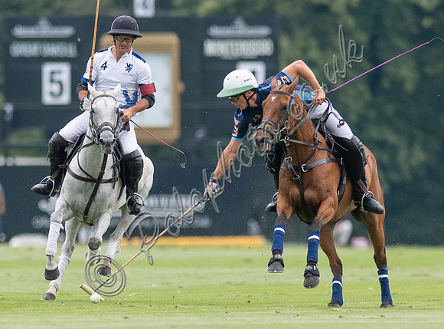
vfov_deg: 1.4
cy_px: 221
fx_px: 13227
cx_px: 279
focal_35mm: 1036
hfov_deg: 1.9
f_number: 2.8
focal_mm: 300
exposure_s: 1/3200
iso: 400
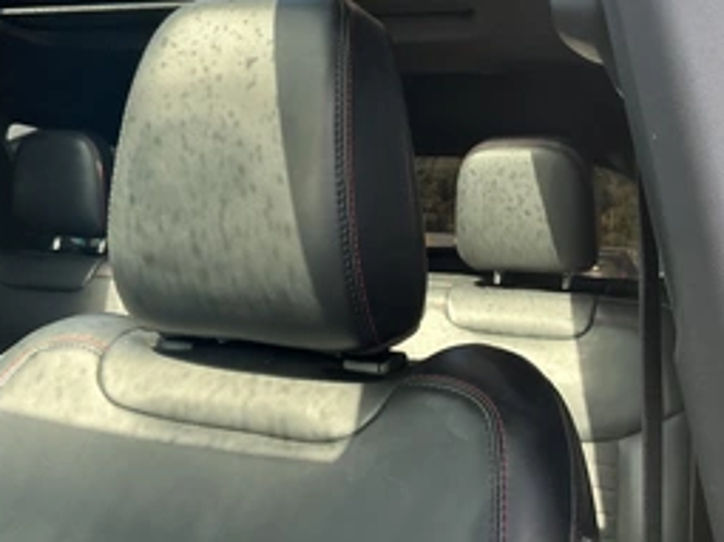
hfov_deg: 43.0
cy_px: 176
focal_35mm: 44
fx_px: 920
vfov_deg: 32.5
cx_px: 344
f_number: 1.8
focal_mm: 3
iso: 64
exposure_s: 1/114
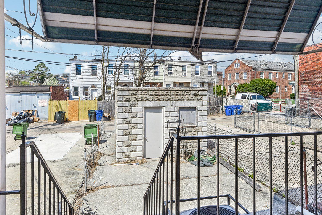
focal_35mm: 22
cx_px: 166
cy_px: 87
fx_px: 197
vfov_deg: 56.8
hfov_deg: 78.6
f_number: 8
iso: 400
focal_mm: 16
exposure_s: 1/1250
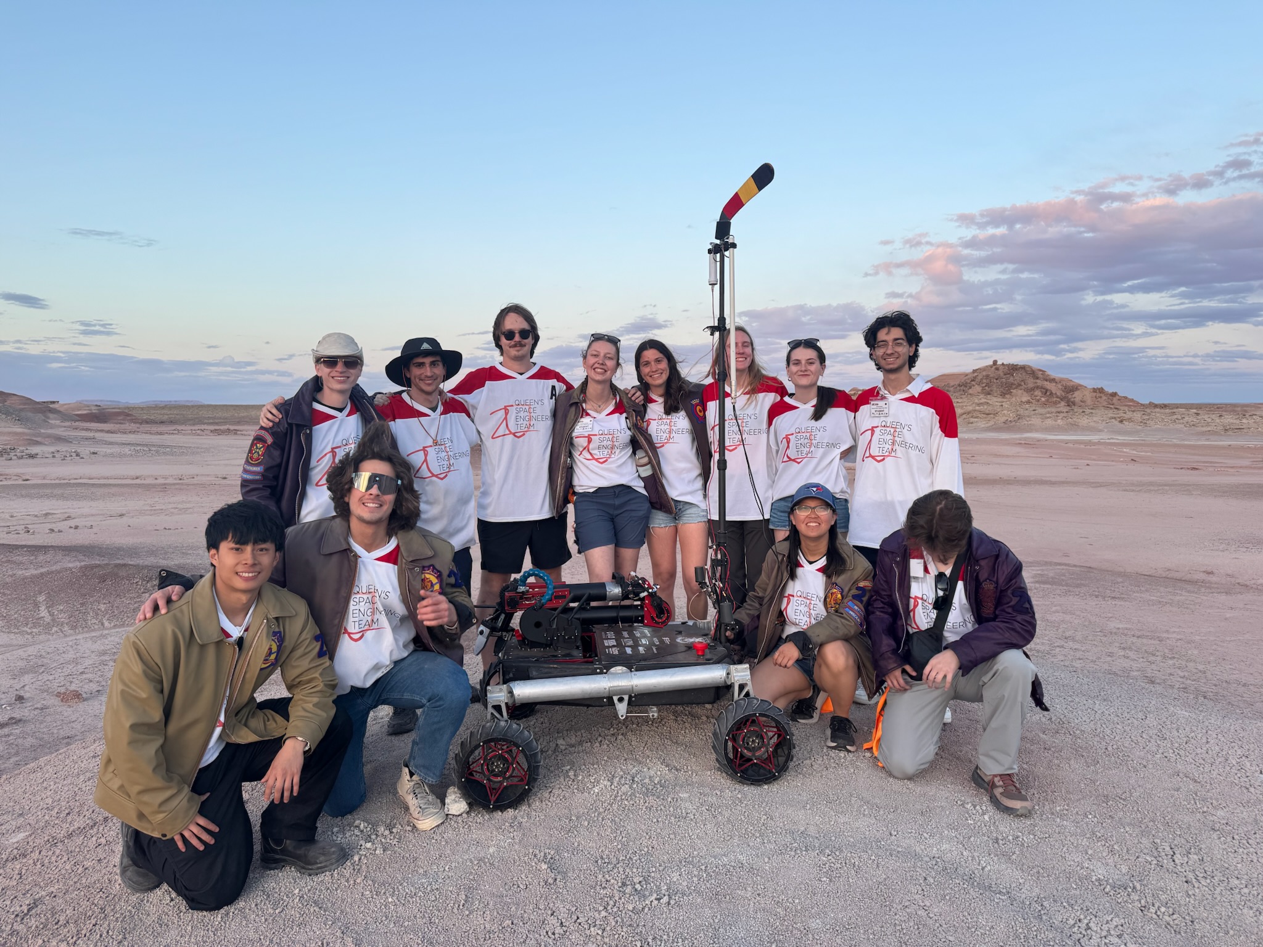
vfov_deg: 56.8
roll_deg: +0.2
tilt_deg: -3.8
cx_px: 632
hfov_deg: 71.6
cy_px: 474
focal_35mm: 24
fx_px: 876
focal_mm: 6.76
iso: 64
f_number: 1.78
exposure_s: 1/148
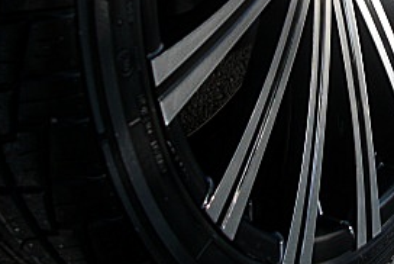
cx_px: 400
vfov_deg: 15.1
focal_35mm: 88
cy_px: -46
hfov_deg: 22.2
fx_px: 964
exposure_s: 1/60
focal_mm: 6.3
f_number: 2.8
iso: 50
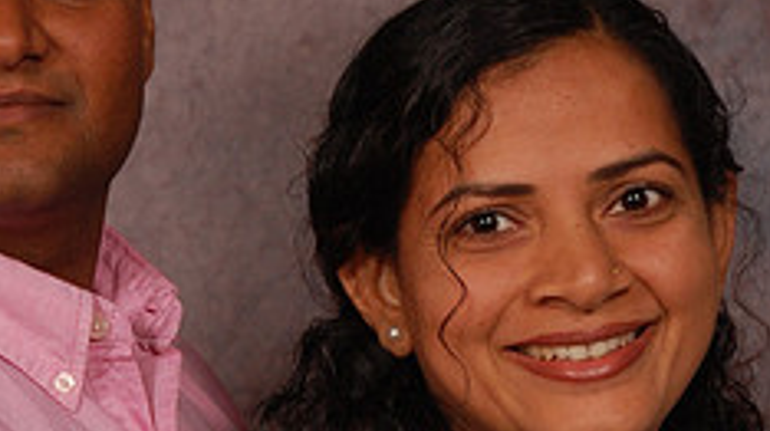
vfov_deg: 5.3
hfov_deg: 9.5
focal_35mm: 226
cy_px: 674
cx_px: 290
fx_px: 4609
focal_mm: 58
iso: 400
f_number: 5.6
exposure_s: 1/200
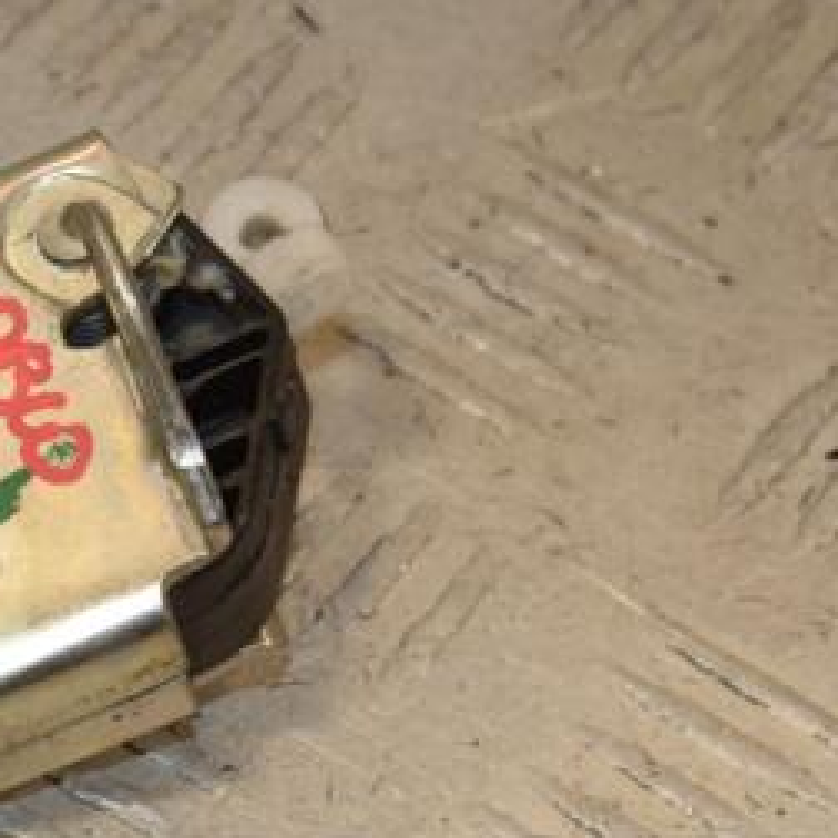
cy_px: 446
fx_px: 8134
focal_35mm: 297
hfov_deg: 5.9
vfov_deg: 5.9
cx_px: -13
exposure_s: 1/200
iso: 800
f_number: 10
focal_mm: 98
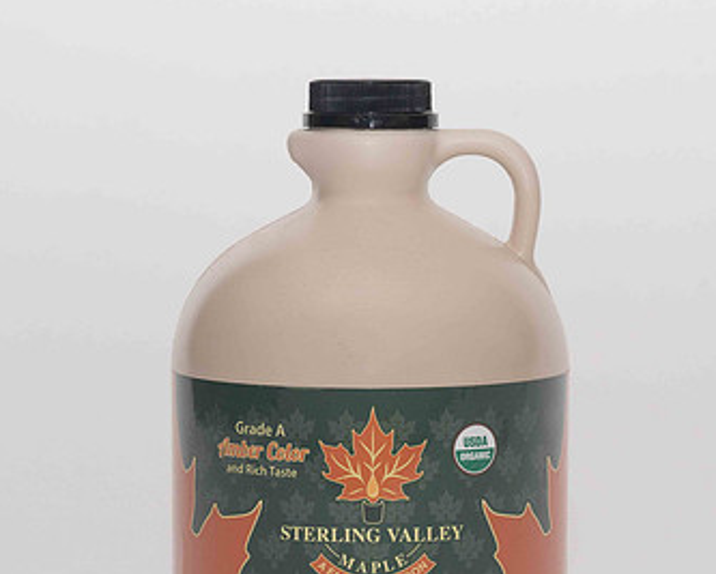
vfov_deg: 10.8
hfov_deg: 13.5
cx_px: 445
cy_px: 390
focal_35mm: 143
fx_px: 3033
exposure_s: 1/100
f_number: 13
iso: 400
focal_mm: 85
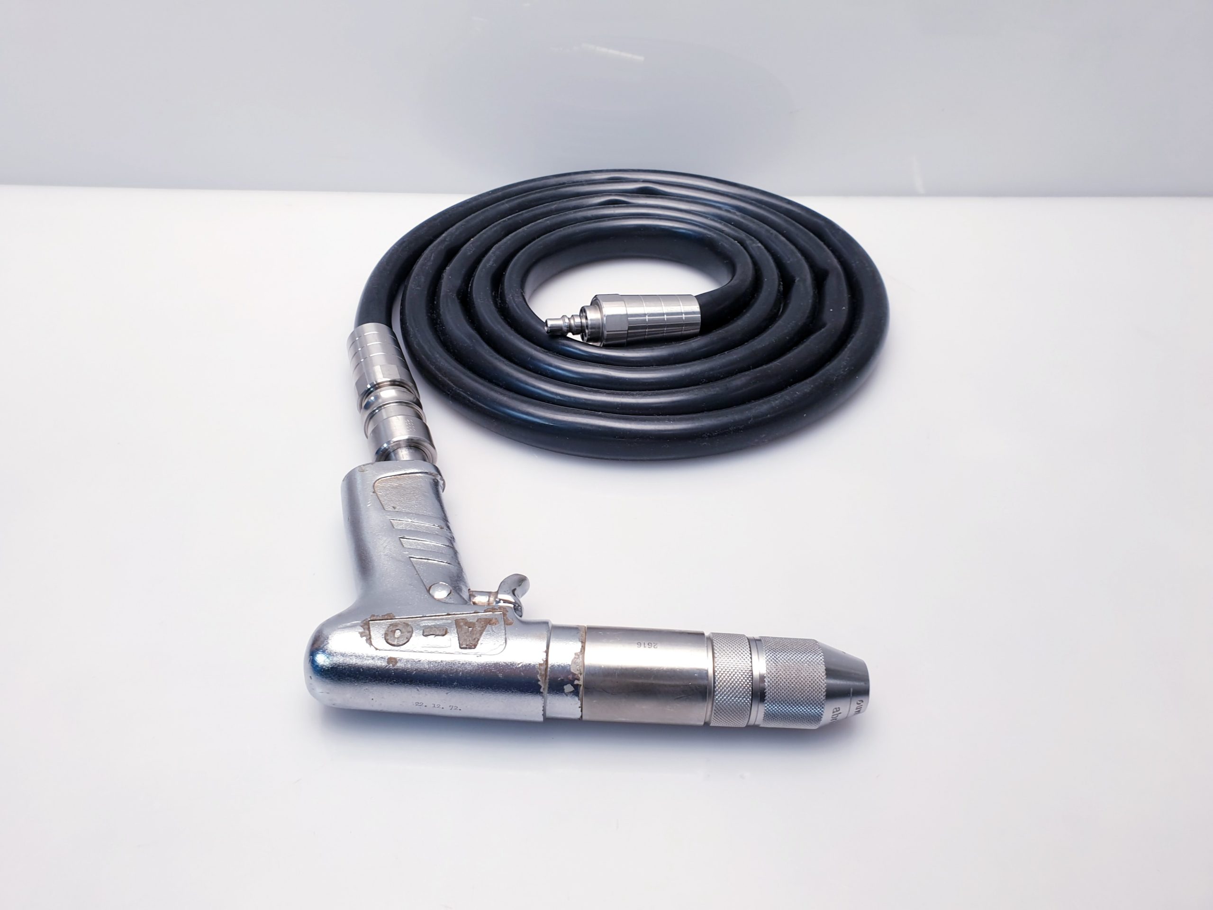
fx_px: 911
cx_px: 606
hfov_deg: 67.3
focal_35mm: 26
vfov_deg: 53.1
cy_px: 455
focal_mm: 4.3
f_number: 2.4
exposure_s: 1/50
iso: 64
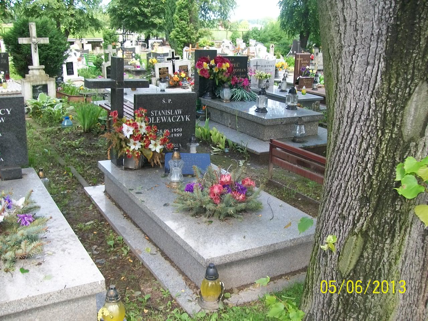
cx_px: 214
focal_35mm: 36
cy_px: 160
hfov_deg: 51.4
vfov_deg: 39.7
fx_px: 445
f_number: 2.7
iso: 80
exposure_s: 1/125
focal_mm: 6
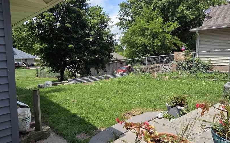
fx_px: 138
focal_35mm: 22
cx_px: 100
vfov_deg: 55.0
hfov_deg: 79.2
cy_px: 72
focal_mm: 2.2
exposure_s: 1/1677
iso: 50
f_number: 2.2
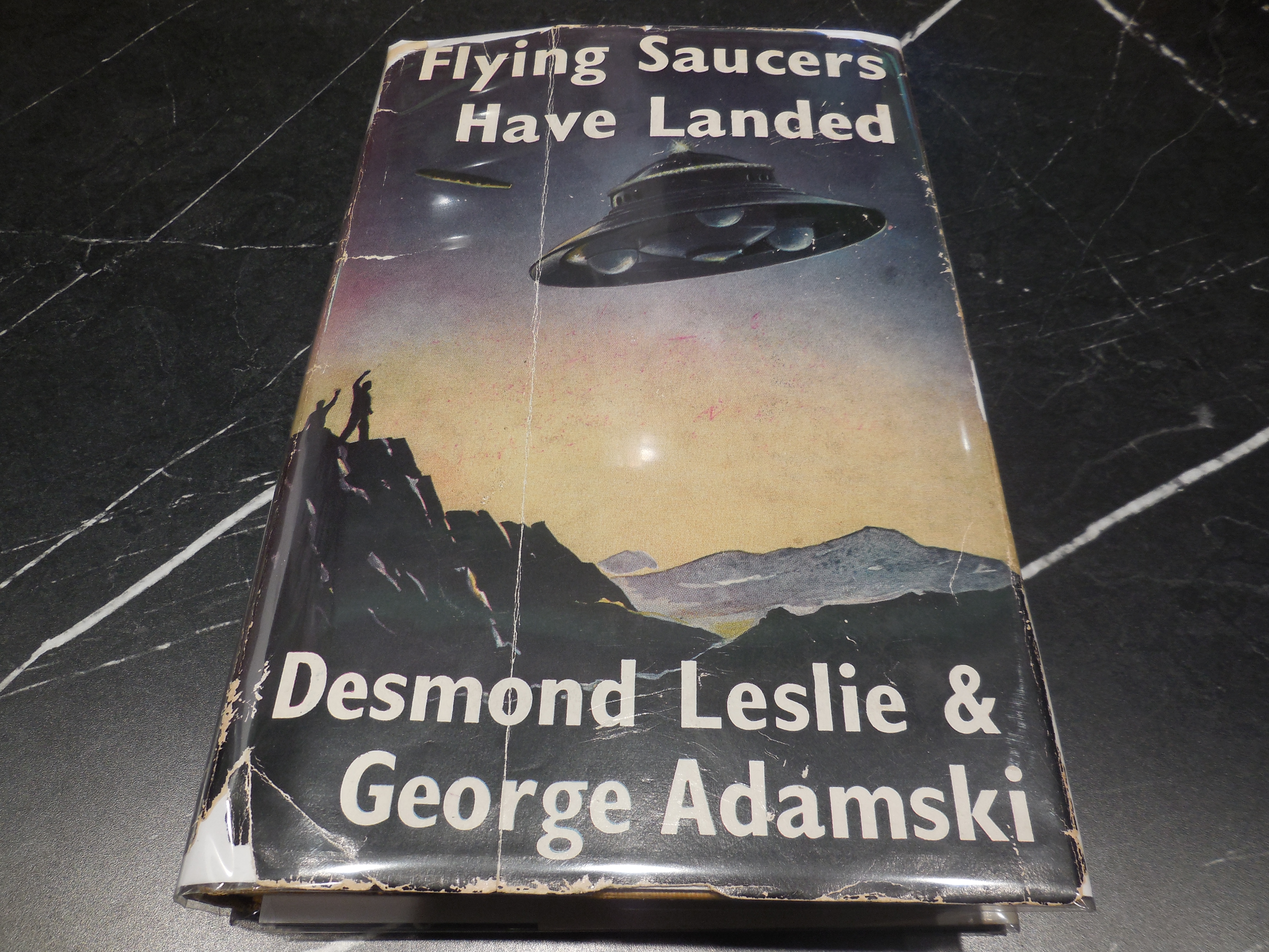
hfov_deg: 69.4
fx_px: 916
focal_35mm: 25
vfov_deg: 54.9
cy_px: 476
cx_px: 634
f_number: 3.1
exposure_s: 1/60
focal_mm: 4.5
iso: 125
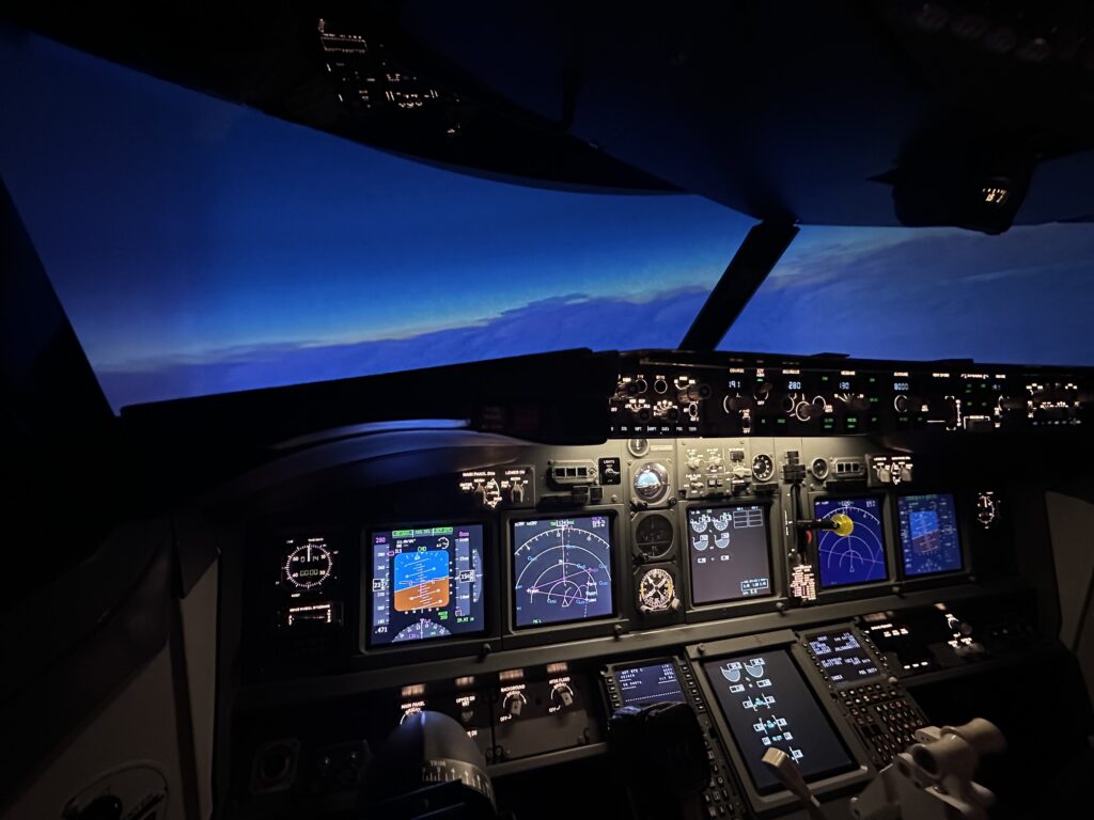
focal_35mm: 14
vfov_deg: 85.7
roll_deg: -2.0
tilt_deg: -6.7
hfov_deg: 102.1
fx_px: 442
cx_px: 547
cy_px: 410
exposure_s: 1/36
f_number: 2.2
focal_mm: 2.22
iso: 1250
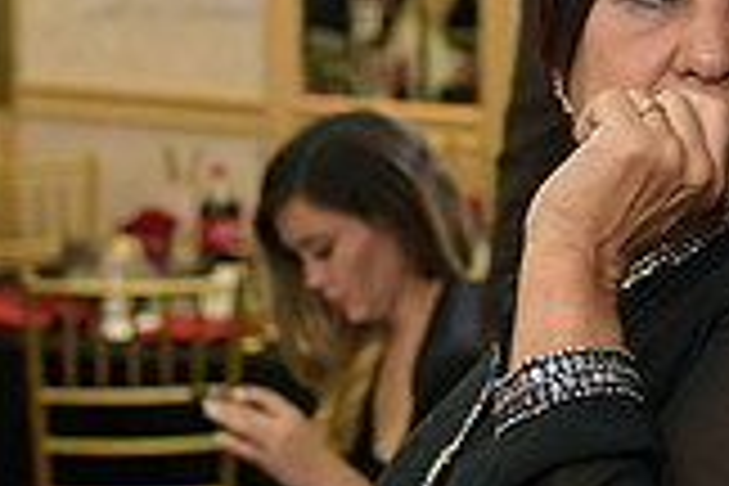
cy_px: 74
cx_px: 626
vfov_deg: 10.6
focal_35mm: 129
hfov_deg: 15.7
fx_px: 2612
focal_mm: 36
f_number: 3.2
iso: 1600
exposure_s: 1/125
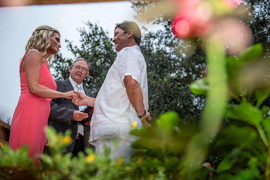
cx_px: 135
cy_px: 90
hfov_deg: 44.5
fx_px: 330
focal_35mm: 44
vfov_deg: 30.5
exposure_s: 1/200
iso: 800
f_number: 3.2
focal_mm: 44
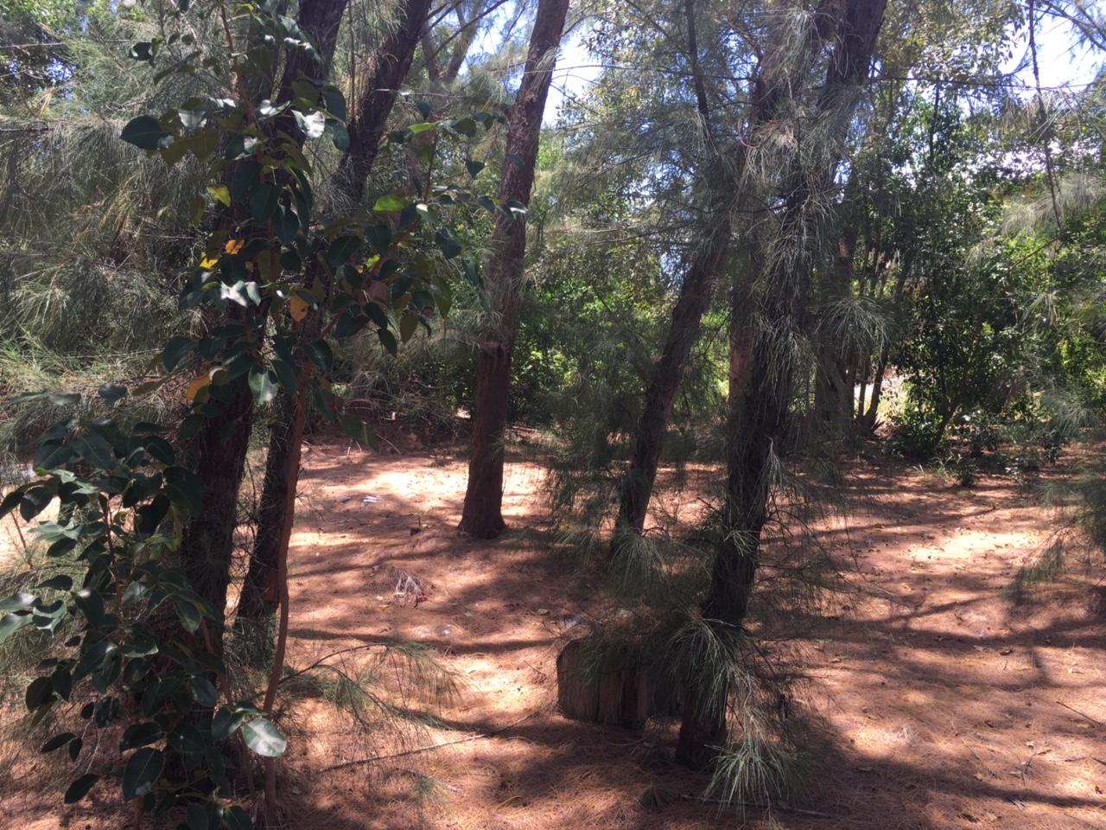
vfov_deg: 48.2
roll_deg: -0.6
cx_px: 553
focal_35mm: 29
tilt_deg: -3.3
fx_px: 927
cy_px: 415
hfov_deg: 61.7
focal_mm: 4.15
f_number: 2.2
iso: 25
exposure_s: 1/222
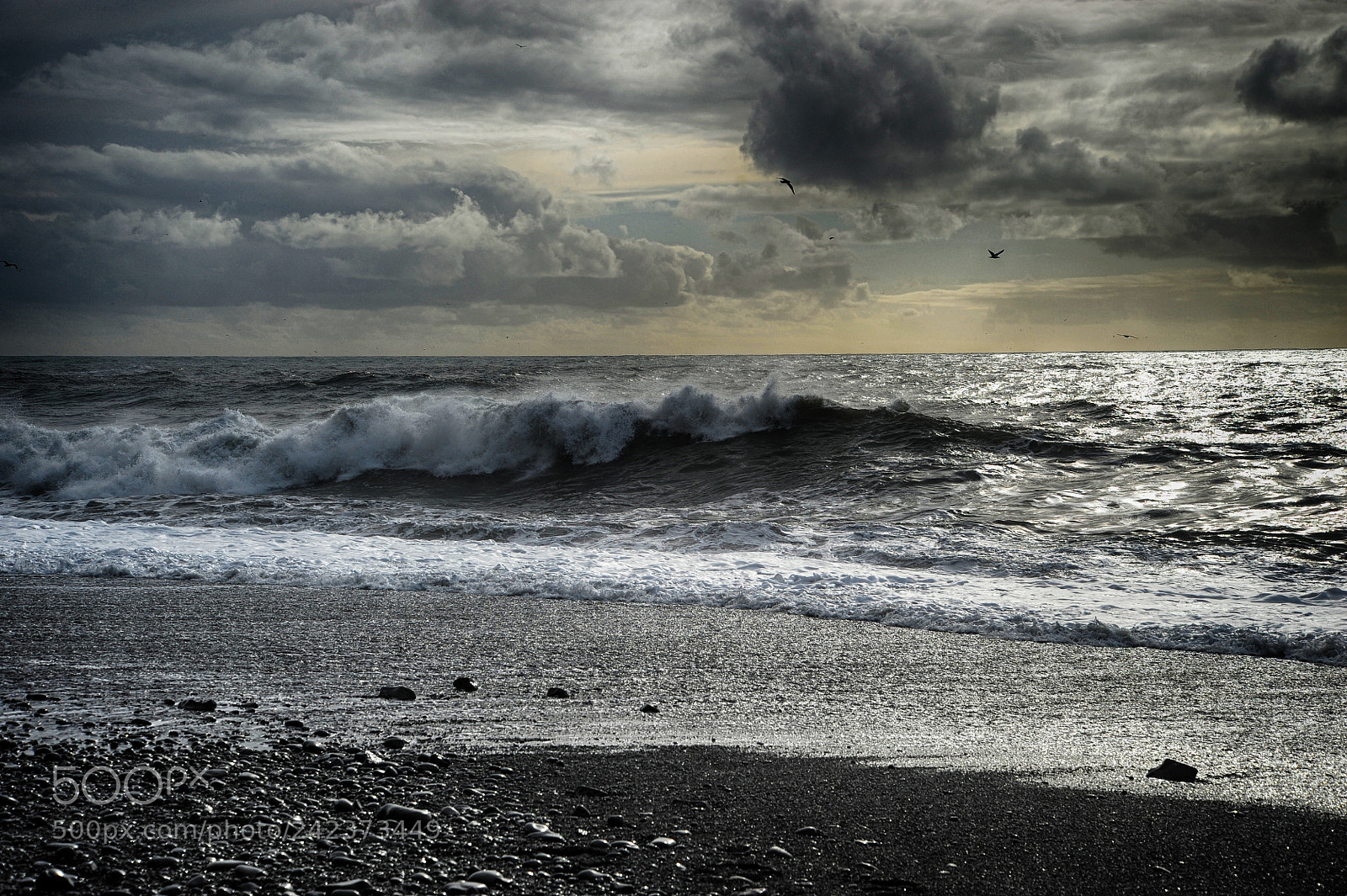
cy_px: 448
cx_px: 674
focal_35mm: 66
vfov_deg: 20.6
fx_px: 2468
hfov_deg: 30.5
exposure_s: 1/1600
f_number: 7.1
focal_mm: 66
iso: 250
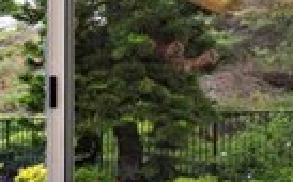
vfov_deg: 12.1
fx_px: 853
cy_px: 136
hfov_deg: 11.2
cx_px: -597
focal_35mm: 107
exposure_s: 1/50
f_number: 7.1
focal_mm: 14
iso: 125
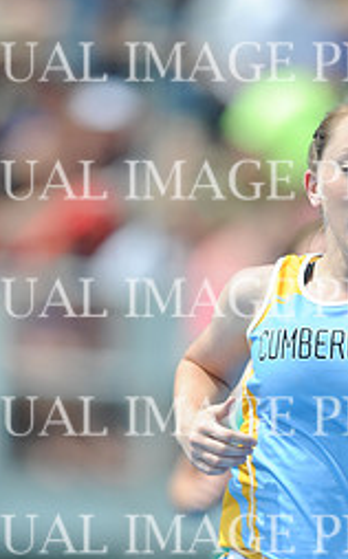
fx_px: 14191
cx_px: 297
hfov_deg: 1.4
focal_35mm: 932
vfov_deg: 2.3
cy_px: 592
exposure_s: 1/2500
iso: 200
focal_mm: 400
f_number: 3.5
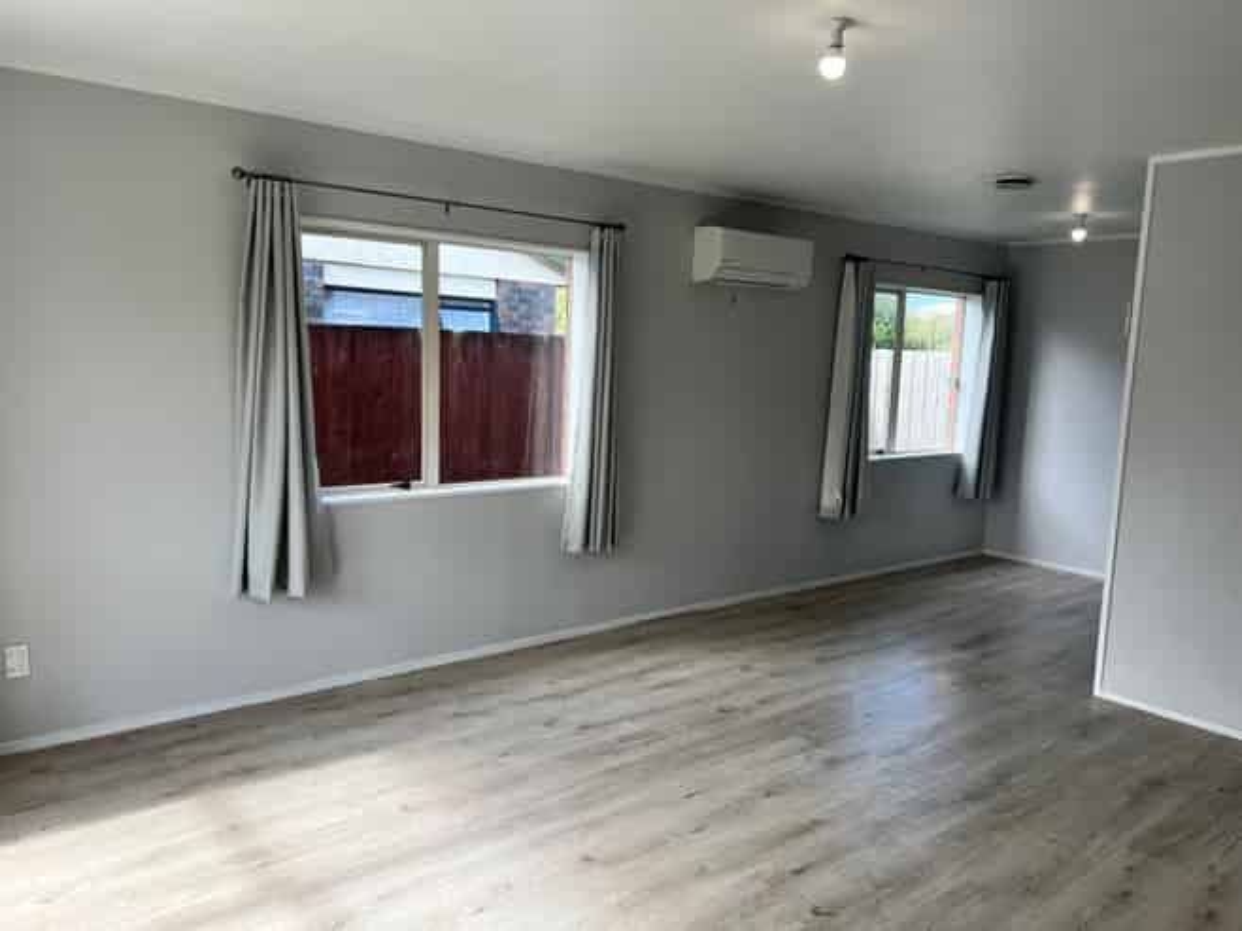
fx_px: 933
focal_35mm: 26
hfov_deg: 67.3
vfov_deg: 53.0
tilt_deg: -7.6
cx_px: 621
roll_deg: -1.8
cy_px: 466
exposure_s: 1/621
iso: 50
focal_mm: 5.7
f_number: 1.5
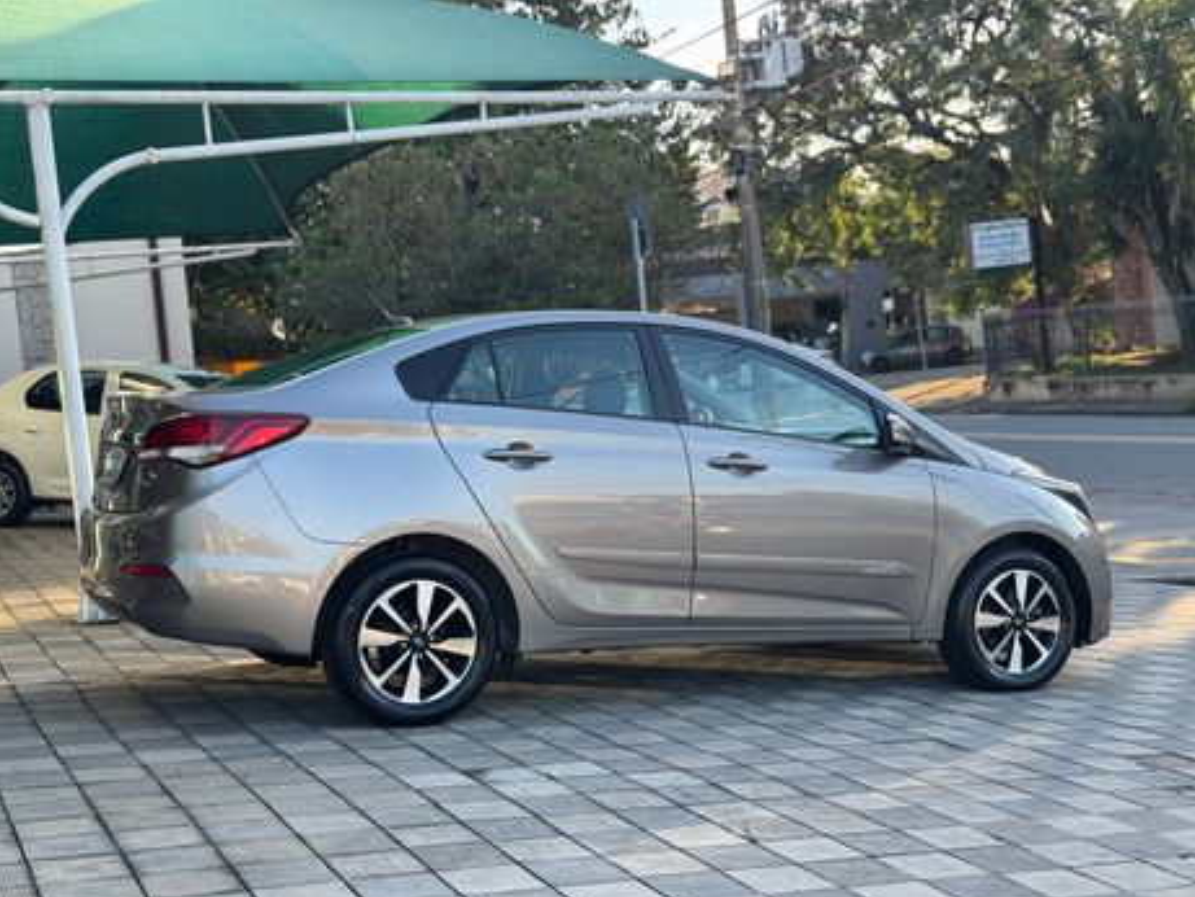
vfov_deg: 29.7
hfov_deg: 38.9
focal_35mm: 49
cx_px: 604
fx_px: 1692
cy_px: 456
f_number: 1.78
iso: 64
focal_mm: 6.76
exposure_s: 1/467
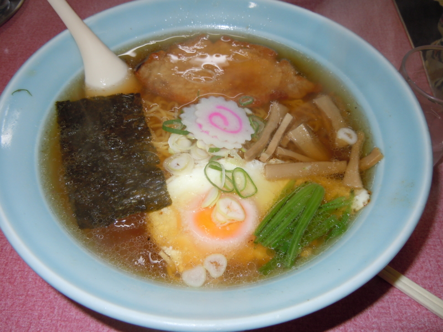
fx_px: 384
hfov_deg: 60.0
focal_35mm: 30
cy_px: 166
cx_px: 222
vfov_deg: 46.8
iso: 100
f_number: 3.5
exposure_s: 1/30
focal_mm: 5.4
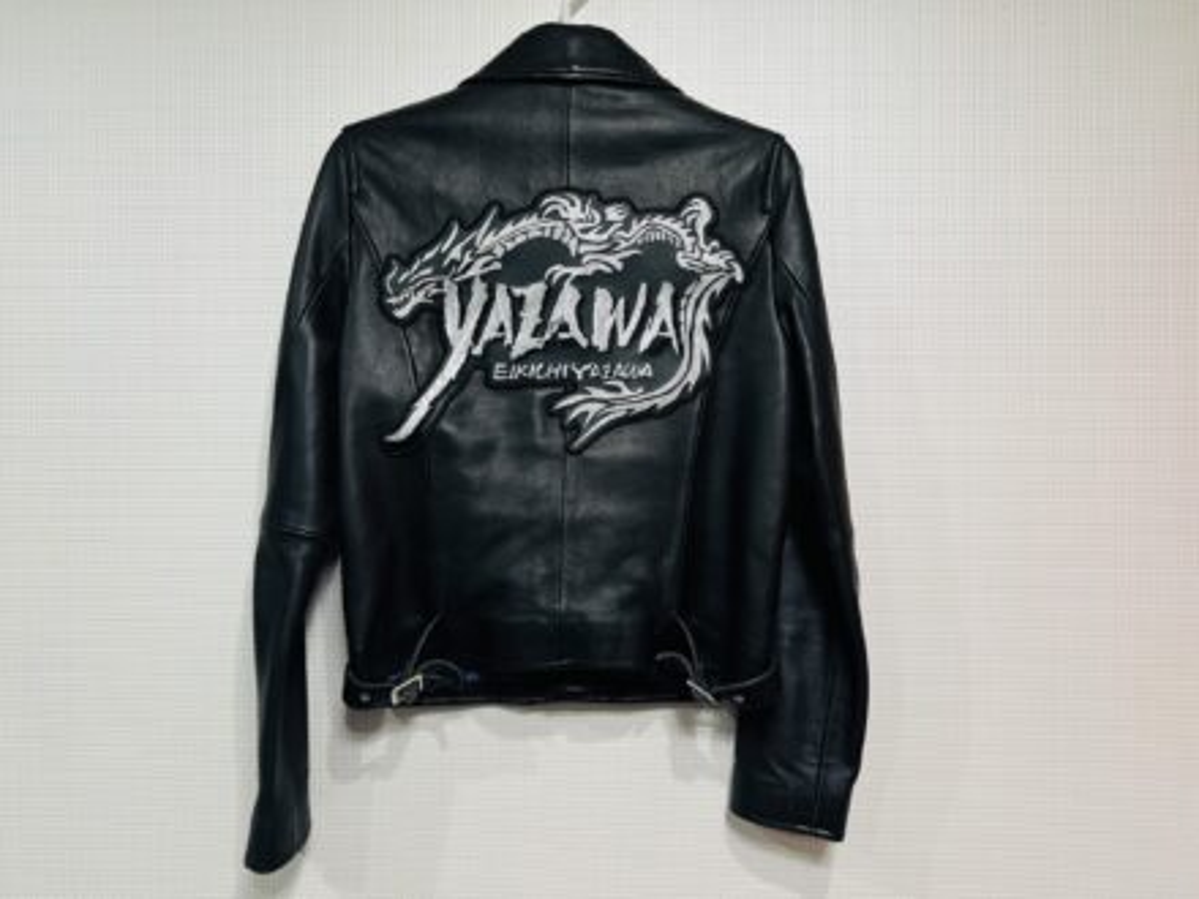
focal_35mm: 26
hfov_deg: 67.3
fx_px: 901
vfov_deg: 53.1
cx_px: 600
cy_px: 450
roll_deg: +0.4
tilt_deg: +0.0
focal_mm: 5.7
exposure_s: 1/121
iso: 80
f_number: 1.5
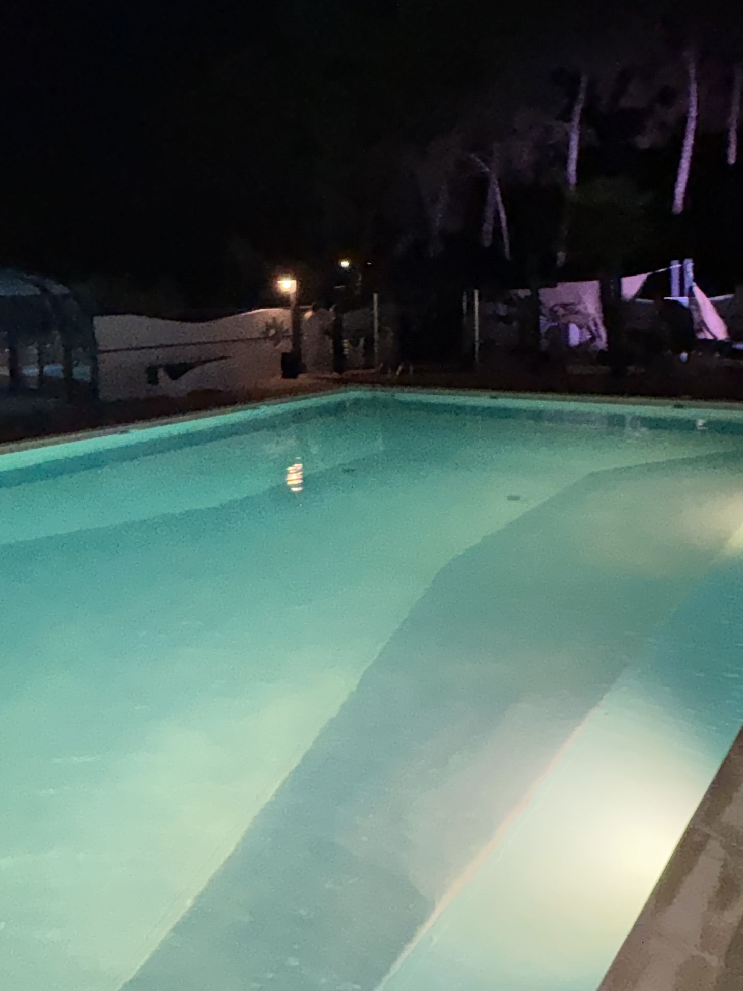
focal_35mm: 29
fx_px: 830
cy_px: 325
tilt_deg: -2.2
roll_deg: +2.5
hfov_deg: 48.2
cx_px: 383
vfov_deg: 60.1
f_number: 2.2
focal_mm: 2.22
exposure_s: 1/30
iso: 640
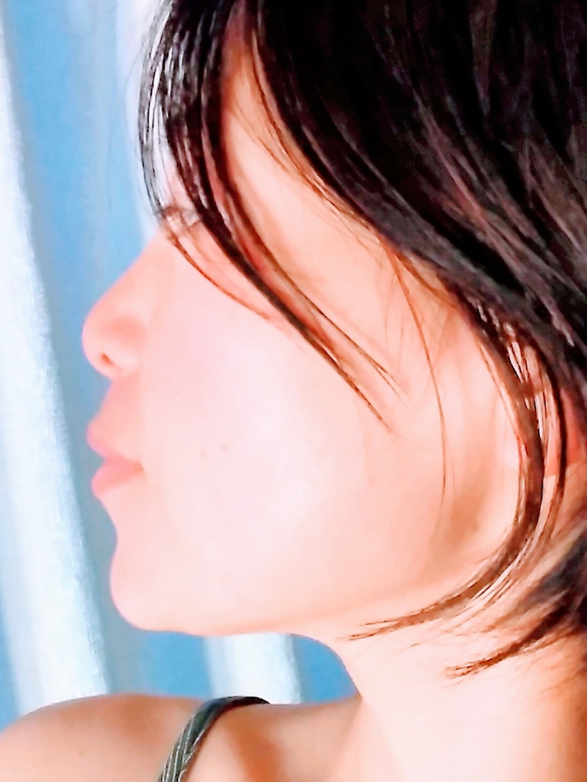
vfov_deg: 67.3
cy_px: 391
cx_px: 294
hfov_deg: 53.1
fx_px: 588
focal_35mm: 26
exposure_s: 1/33
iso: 200
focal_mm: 2.18
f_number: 2.4
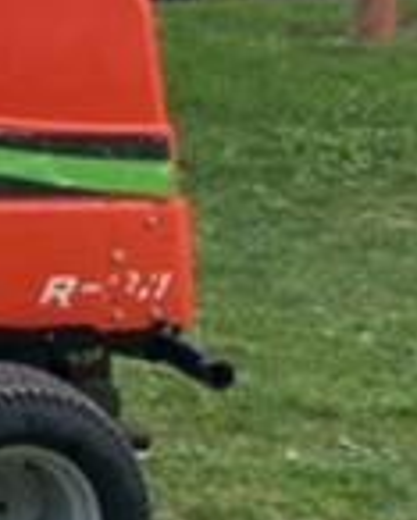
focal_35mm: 139
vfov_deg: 13.8
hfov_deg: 9.8
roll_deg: +0.9
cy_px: 146
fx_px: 2142
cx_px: -574
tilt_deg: -3.8
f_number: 1.8
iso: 32
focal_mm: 4.25
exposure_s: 1/576
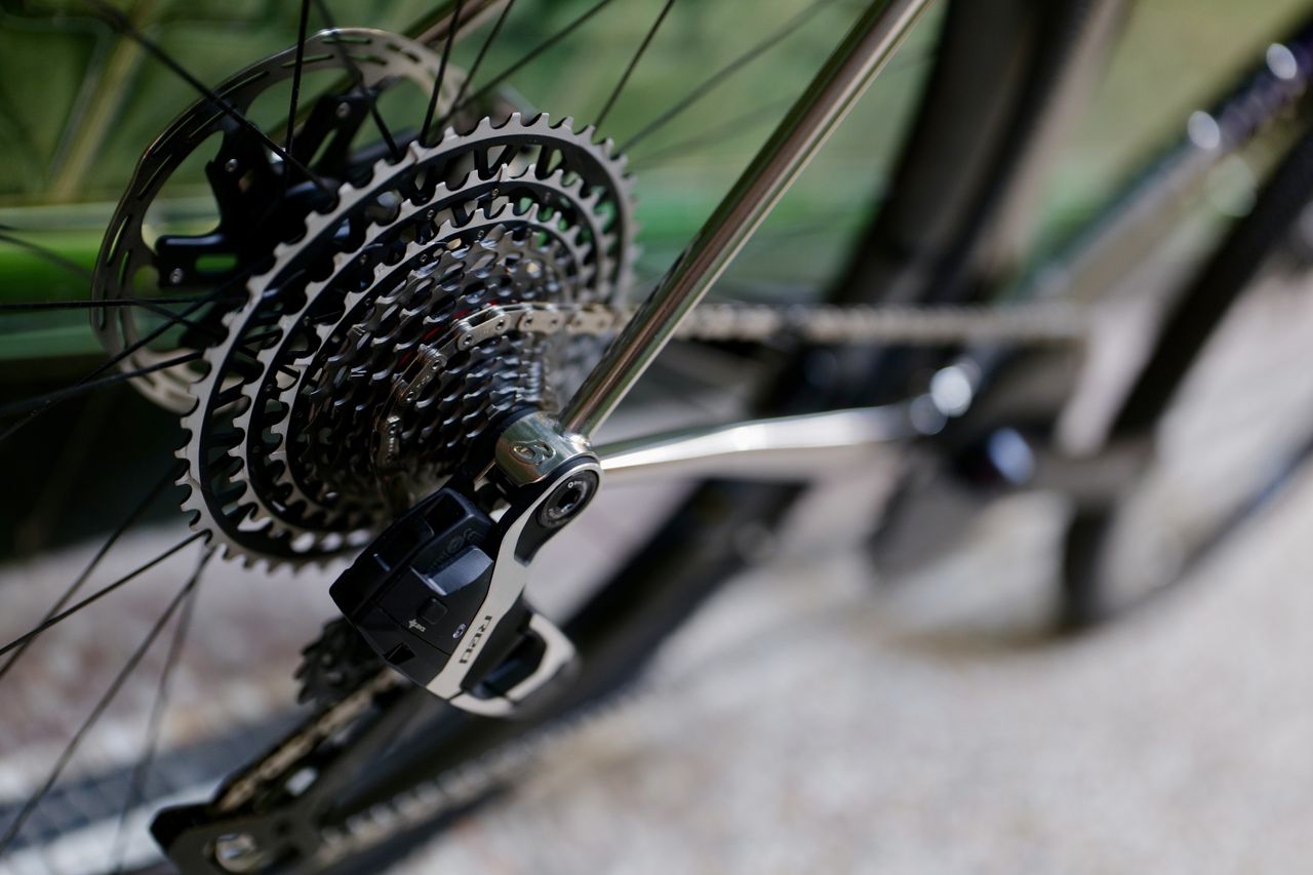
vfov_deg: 27.0
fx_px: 1823
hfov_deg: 39.6
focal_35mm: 50
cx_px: 656
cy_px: 438
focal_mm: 50
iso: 640
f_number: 1.4
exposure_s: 1/125
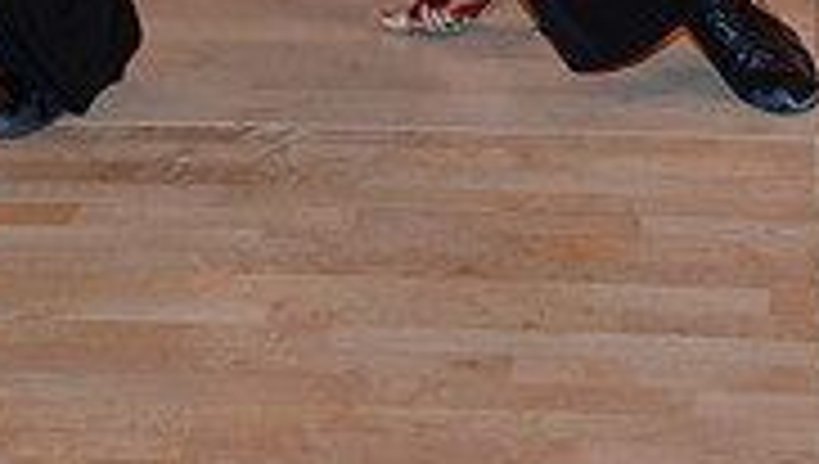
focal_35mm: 193
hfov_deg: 11.1
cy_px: -595
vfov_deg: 6.1
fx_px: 4197
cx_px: 376
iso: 2000
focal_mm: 58
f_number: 4.5
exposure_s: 1/200
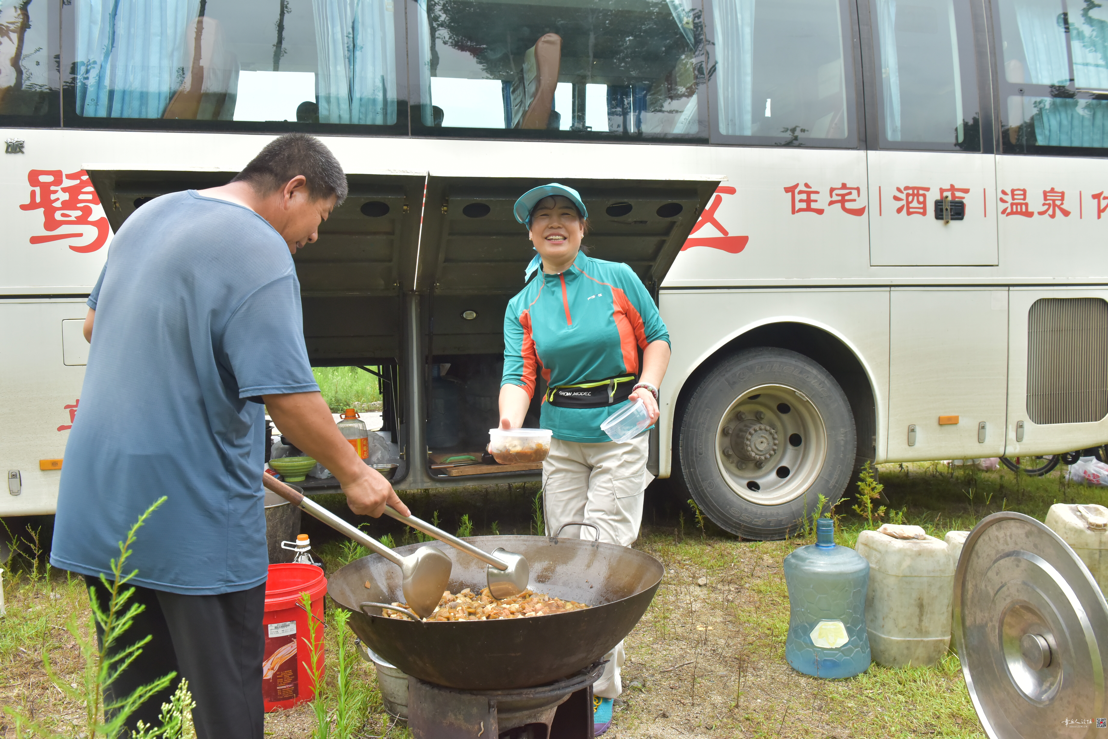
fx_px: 954
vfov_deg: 42.4
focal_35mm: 31
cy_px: 370
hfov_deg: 60.3
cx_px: 554
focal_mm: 31
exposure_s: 1/640
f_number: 8
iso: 1000
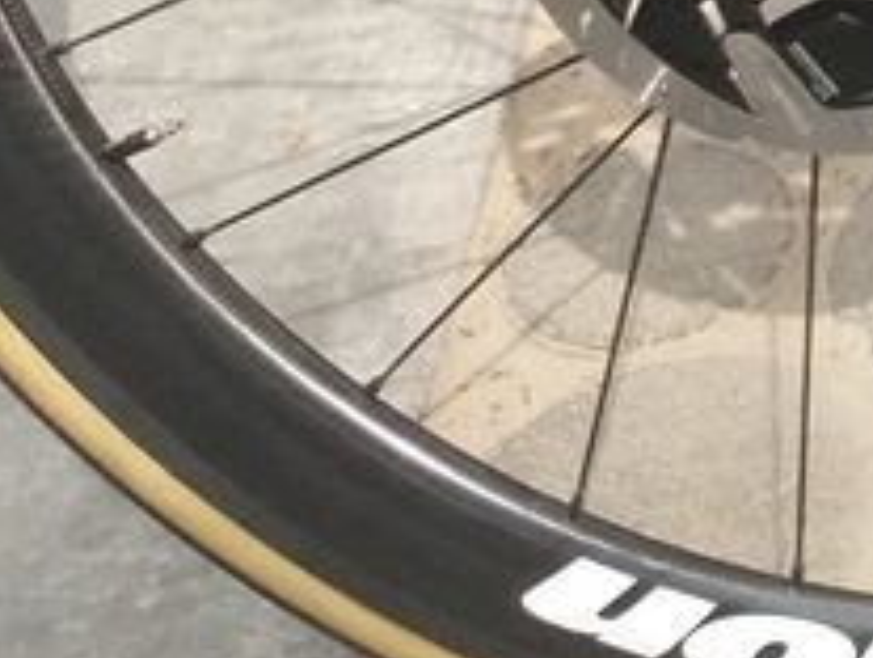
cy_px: -1038
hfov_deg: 9.8
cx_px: 2459
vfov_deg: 8.3
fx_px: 4093
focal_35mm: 162
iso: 64
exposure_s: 1/247
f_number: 1.9
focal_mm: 3.7
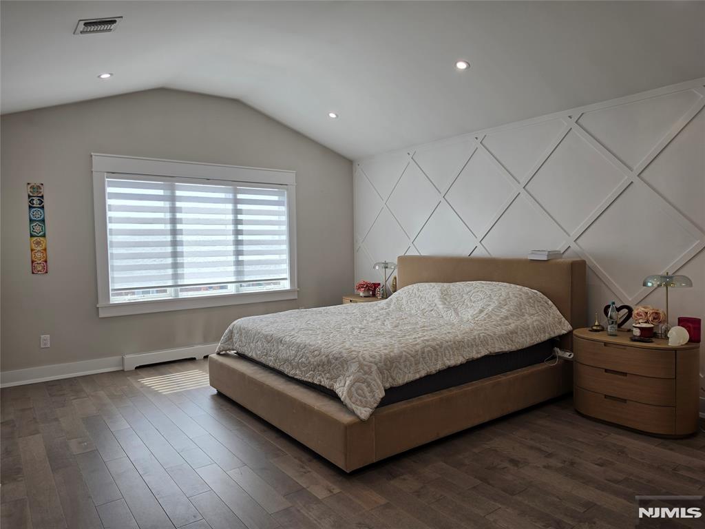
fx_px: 468
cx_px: 352
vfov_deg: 58.9
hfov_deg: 73.9
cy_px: 264
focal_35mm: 23
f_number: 1.4
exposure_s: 1/126
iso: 10
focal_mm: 6.5
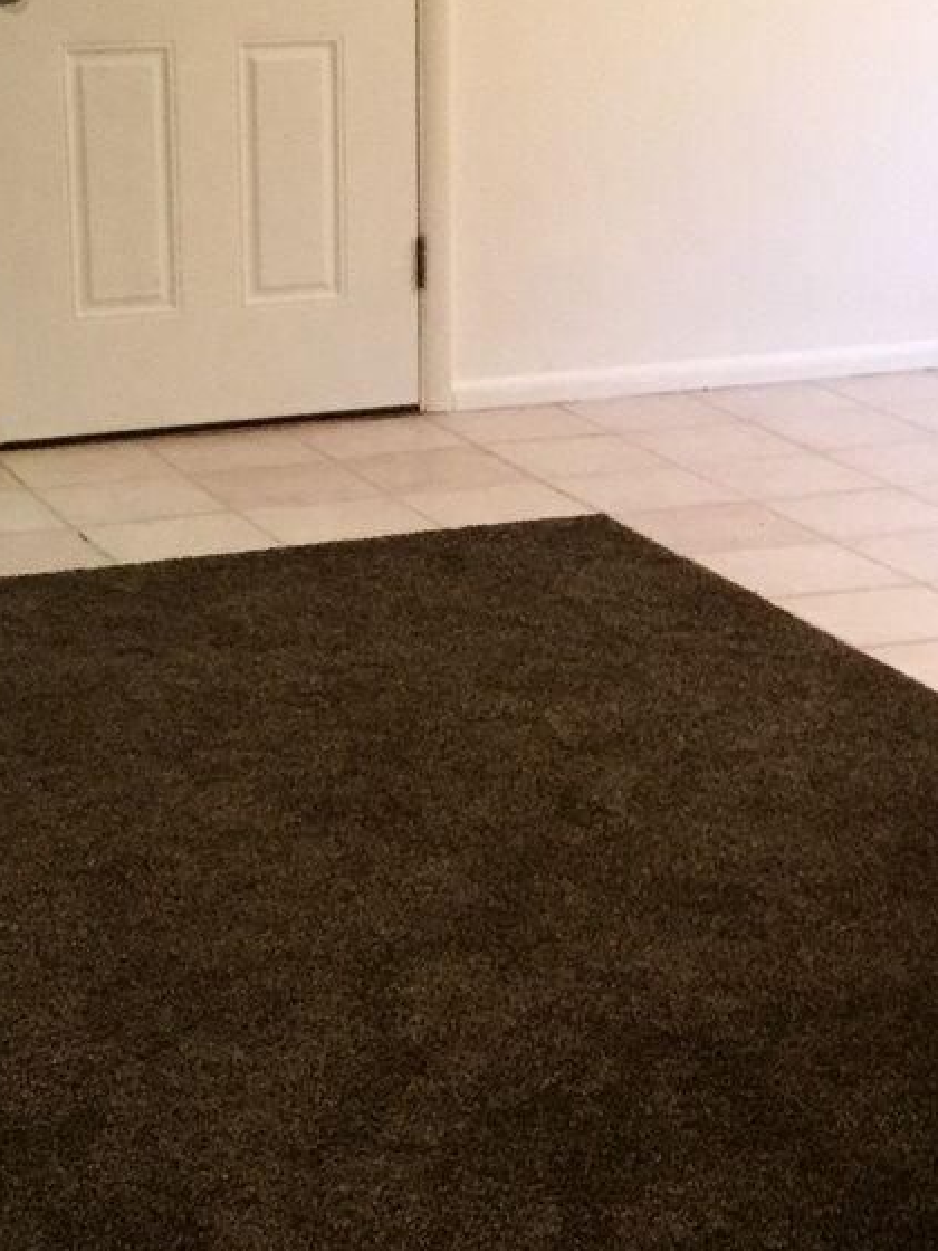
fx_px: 3071
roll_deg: -1.4
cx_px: 552
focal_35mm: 85
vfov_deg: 23.0
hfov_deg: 17.4
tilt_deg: -13.7
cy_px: 523
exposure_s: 1/30
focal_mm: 3.3
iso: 125
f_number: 2.4
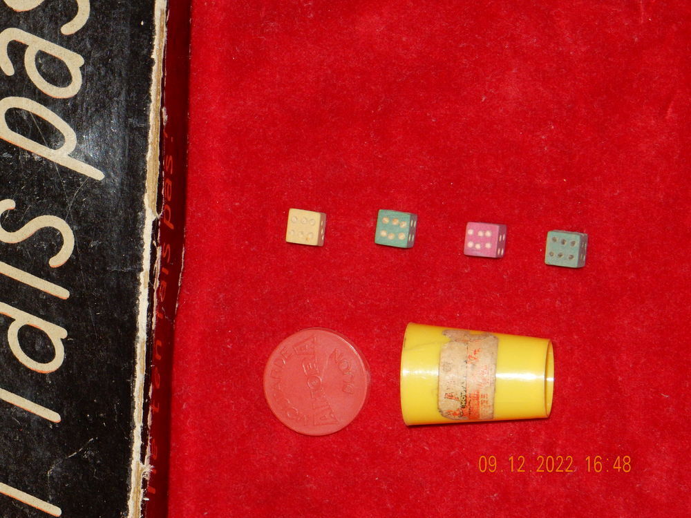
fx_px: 4571
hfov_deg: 8.6
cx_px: 346
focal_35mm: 229
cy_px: 259
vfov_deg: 6.5
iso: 280
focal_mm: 40.9
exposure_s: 1/60
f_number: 6.3
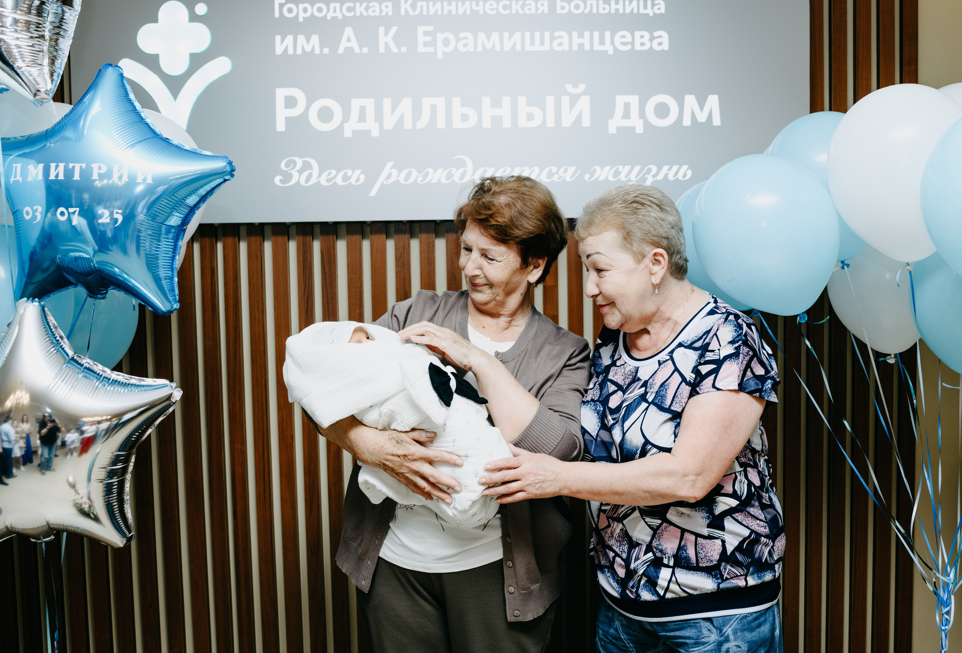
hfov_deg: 49.9
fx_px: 1034
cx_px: 510
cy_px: 313
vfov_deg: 35.1
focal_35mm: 38
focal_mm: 35
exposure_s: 1/160
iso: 200
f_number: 4
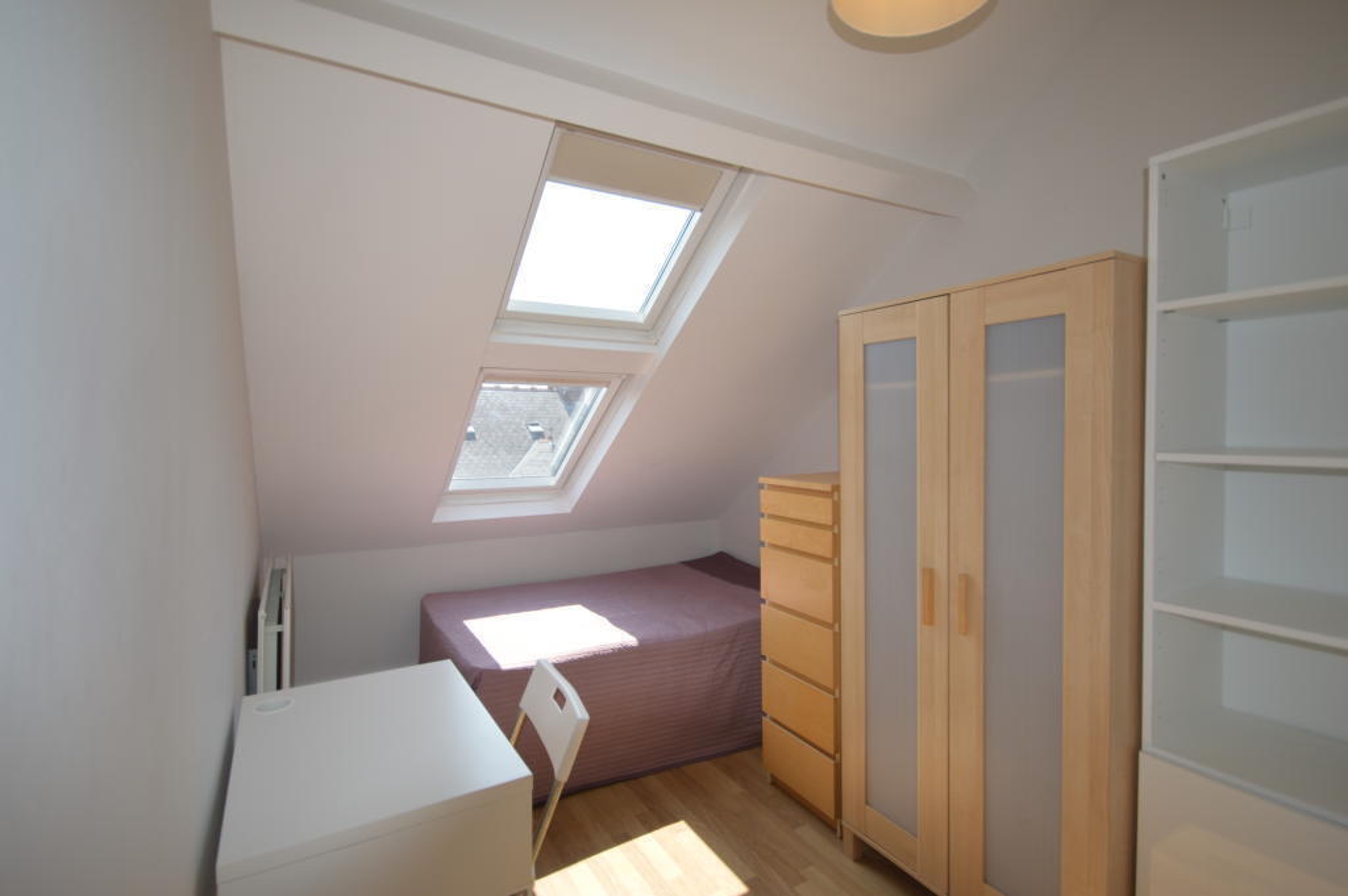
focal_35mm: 16
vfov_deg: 72.0
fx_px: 617
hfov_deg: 95.0
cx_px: 674
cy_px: 448
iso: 100
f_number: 4.2
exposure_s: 1/200
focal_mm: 11
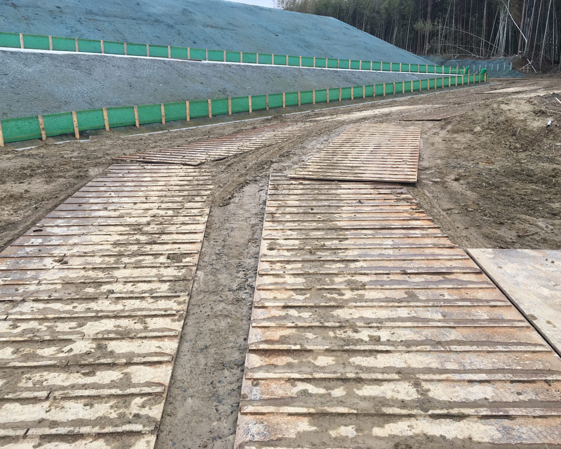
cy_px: 219
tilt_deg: -10.1
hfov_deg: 57.2
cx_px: 274
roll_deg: +0.7
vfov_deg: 47.1
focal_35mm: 31
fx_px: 515
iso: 25
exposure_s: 1/142
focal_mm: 4.15
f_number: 2.2
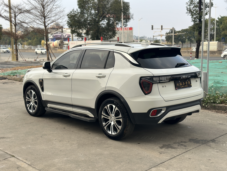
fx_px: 315
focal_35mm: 48
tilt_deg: -7.6
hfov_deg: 39.7
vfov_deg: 30.3
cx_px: 114
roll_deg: +1.0
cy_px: 86
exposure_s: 1/1009
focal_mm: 6.86
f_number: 1.78
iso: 80
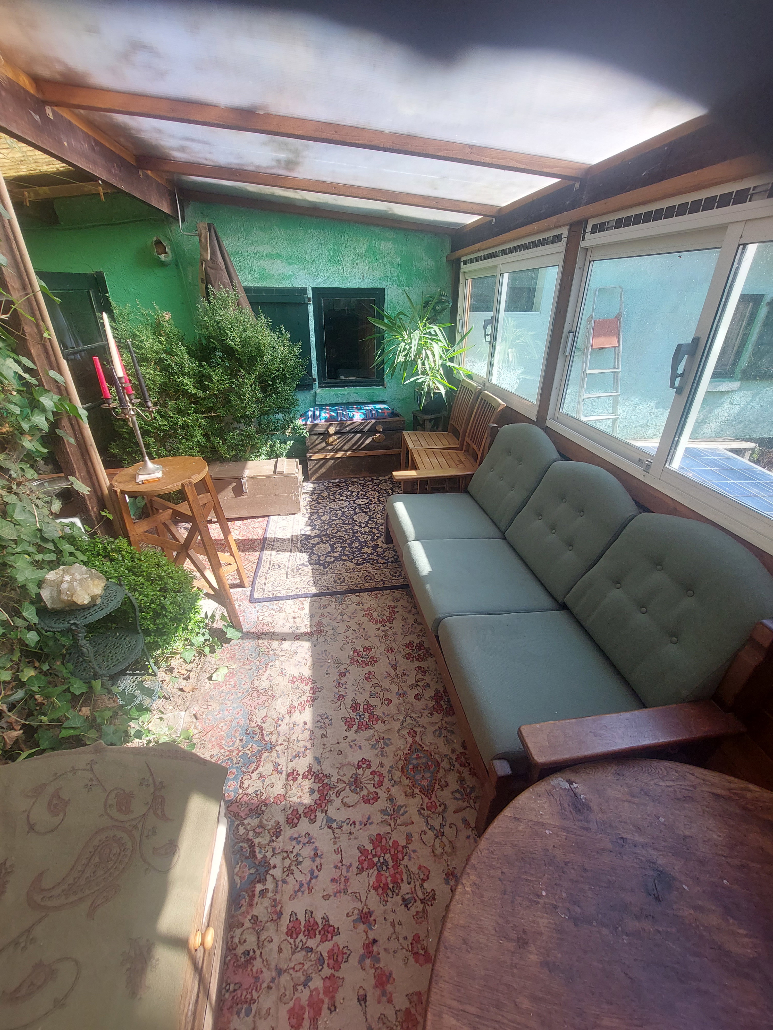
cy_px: 515
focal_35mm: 13
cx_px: 386
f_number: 2.2
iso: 50
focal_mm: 1.74
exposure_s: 1/151
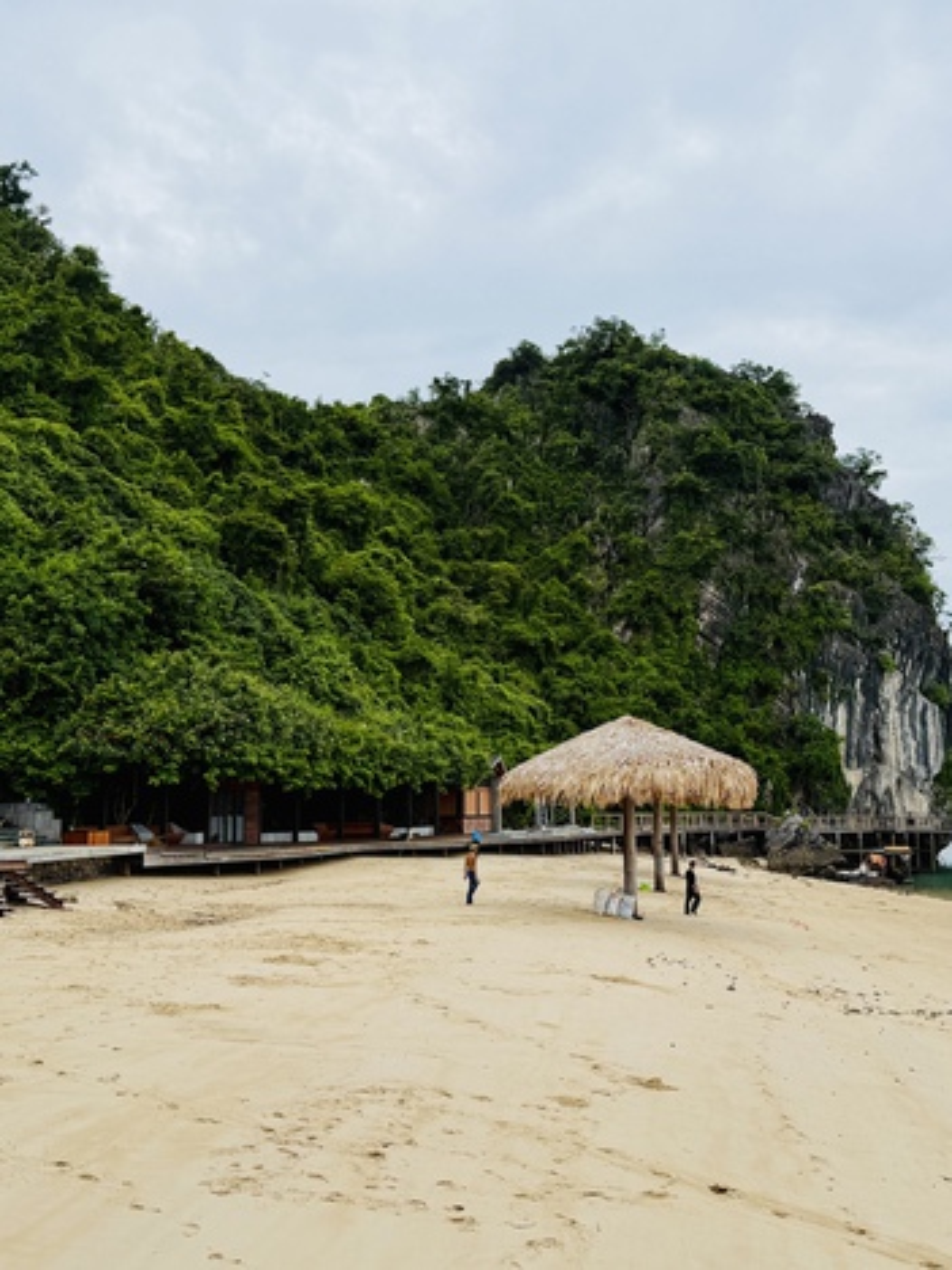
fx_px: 880
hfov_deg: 56.8
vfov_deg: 71.6
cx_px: 476
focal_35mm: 24
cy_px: 635
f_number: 1.78
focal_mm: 6.76
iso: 80
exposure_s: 1/3021
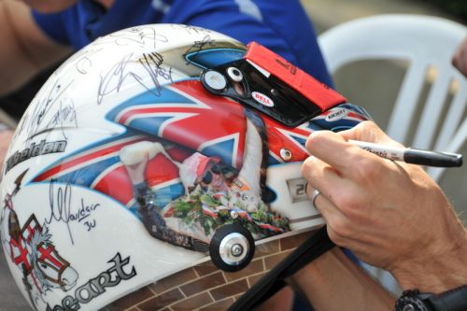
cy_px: 156
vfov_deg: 7.6
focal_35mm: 180
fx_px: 2334
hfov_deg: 11.4
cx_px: 234
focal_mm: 120
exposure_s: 1/250
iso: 200
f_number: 5.3
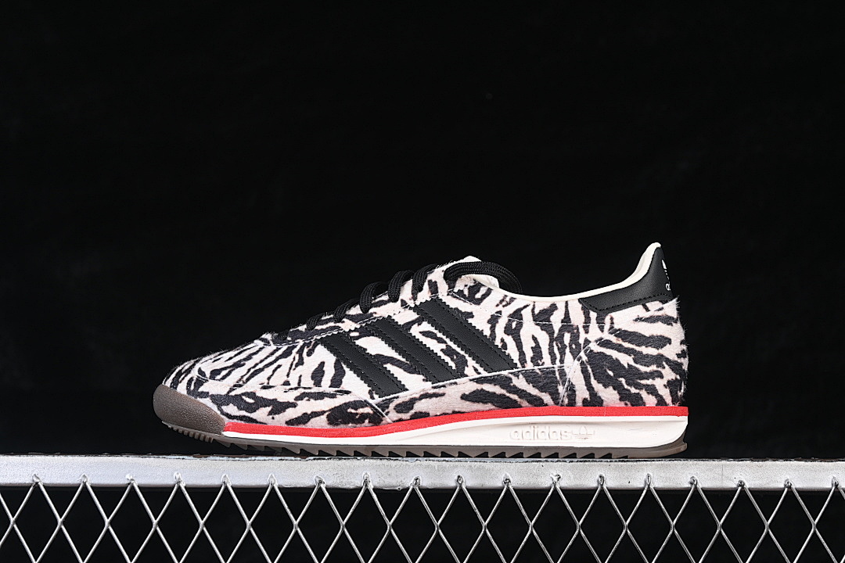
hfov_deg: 27.0
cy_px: 282
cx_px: 422
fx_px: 1760
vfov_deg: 18.2
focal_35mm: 75
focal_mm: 50
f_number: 6.3
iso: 160
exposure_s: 1/60
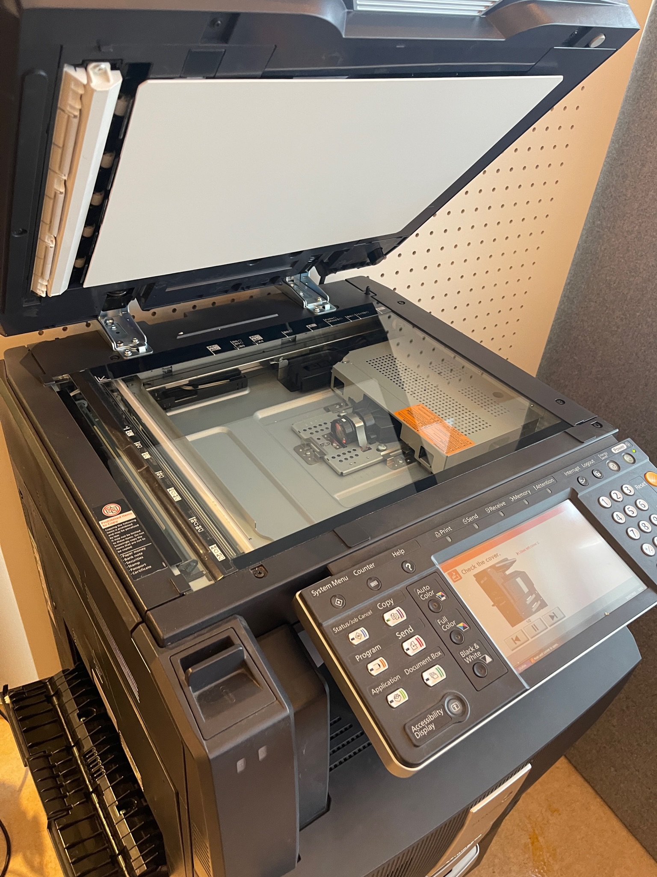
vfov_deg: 67.3
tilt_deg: -38.0
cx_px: 328
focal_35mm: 26
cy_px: 438
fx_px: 658
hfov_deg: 53.0
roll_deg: -5.2
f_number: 1.6
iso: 250
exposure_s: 1/50
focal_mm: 5.1
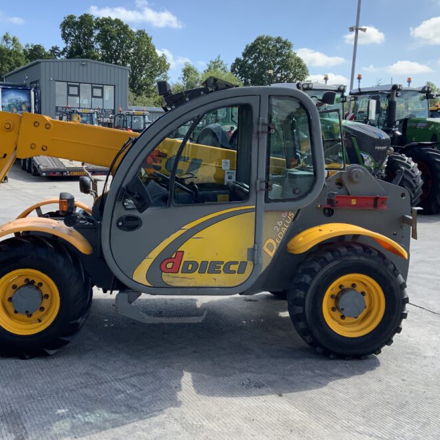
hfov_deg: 41.8
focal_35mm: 40
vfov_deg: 41.8
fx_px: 575
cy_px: 192
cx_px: 191
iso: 16
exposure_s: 1/1076
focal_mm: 3
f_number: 1.8
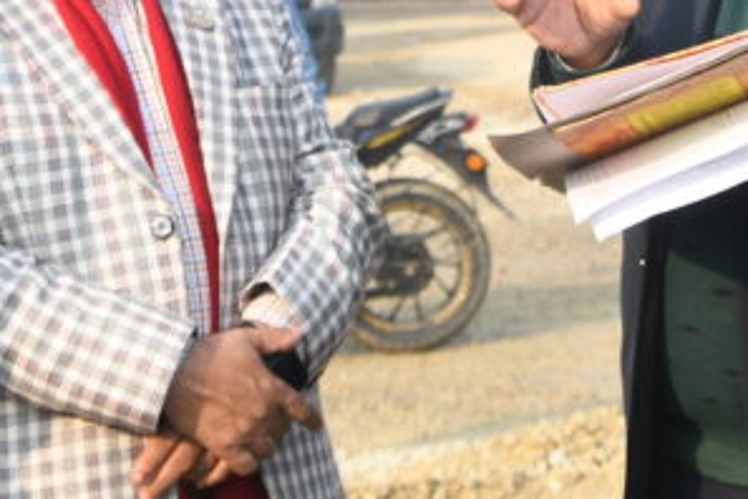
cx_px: 431
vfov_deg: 11.0
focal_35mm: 124
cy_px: 5
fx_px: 2576
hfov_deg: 16.5
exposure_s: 1/250
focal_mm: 32
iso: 200
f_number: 4
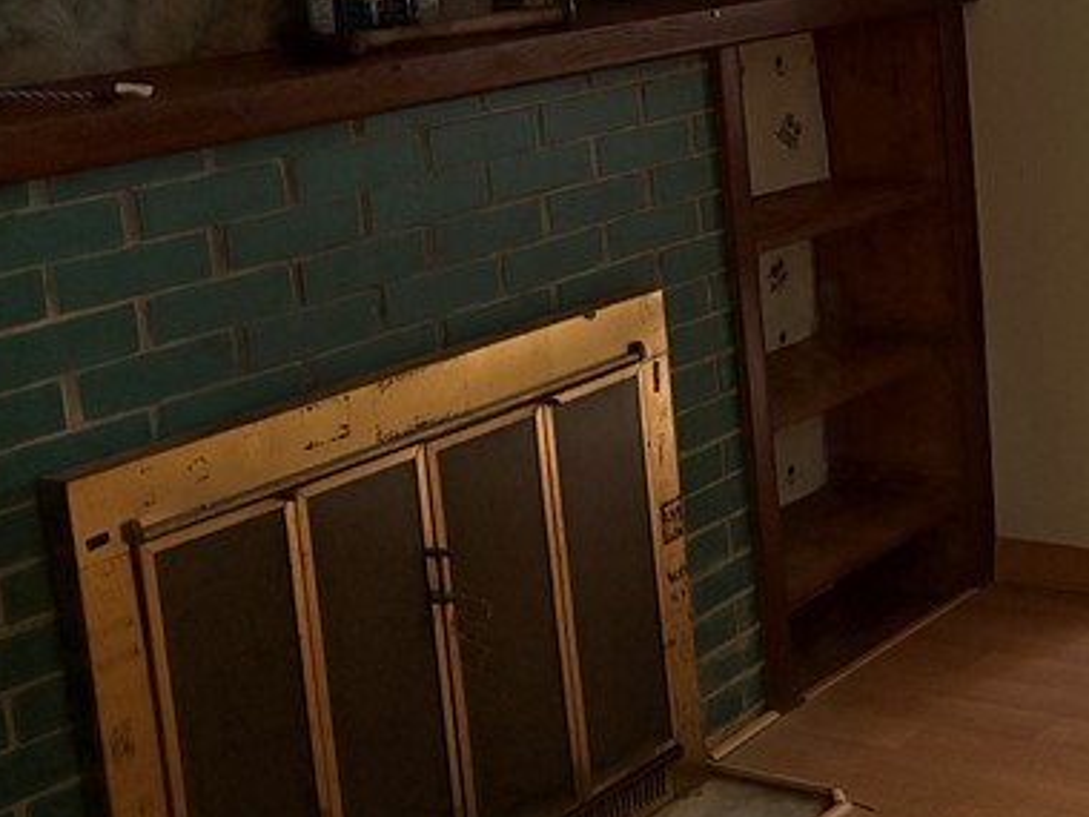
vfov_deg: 20.8
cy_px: 161
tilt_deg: -8.8
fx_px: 2202
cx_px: 1295
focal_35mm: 70
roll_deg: +2.6
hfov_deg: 25.1
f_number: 1.6
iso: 500
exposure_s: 1/60
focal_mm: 5.96
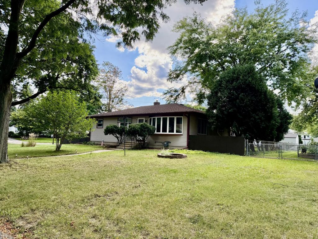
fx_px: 220
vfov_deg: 56.8
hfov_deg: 71.6
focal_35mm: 24
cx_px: 159
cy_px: 120
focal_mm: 6.76
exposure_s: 1/1410
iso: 100
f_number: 1.78
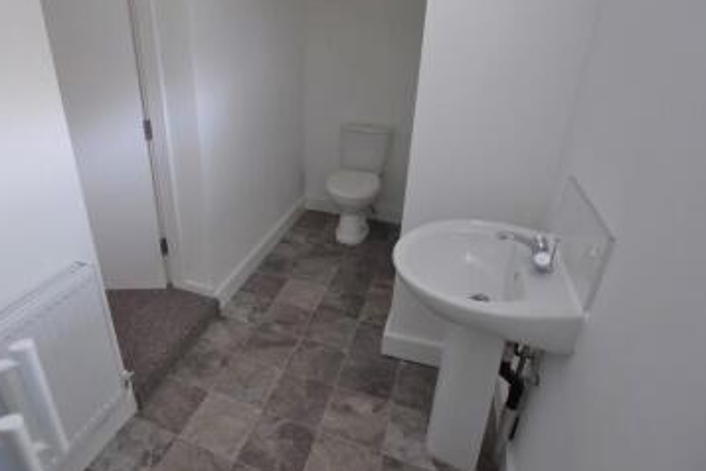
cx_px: 257
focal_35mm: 20
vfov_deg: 61.8
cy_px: 209
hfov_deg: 82.1
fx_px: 392
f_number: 3.5
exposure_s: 1/15
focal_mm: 10
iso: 720
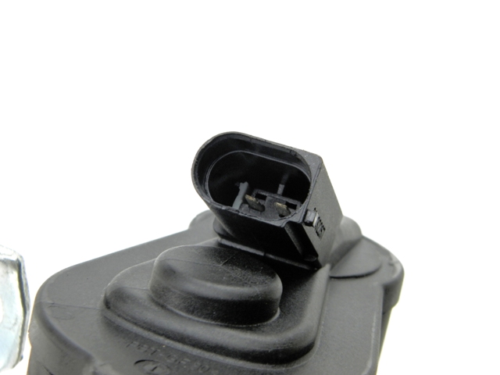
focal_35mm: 82
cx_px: 250
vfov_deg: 18.0
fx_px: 1184
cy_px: 188
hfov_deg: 23.8
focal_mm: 14.6
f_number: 4.2
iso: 160
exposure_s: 1/160
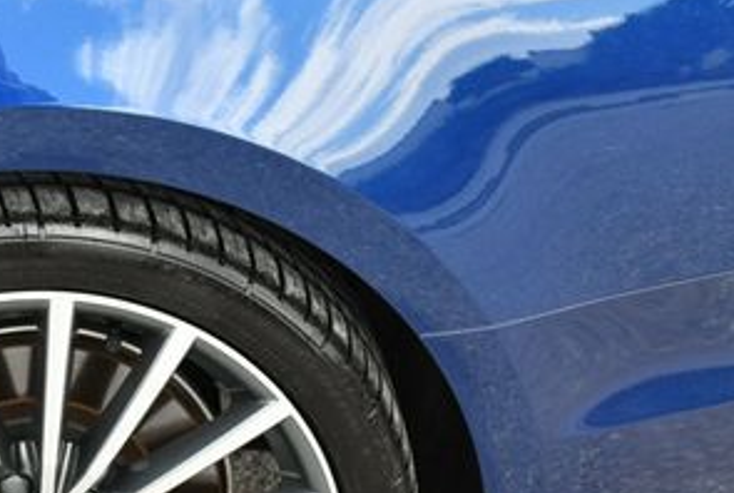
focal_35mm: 104
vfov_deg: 13.1
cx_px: 42
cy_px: 463
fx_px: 2125
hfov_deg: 19.2
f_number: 5.6
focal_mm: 24
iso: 360
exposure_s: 1/250
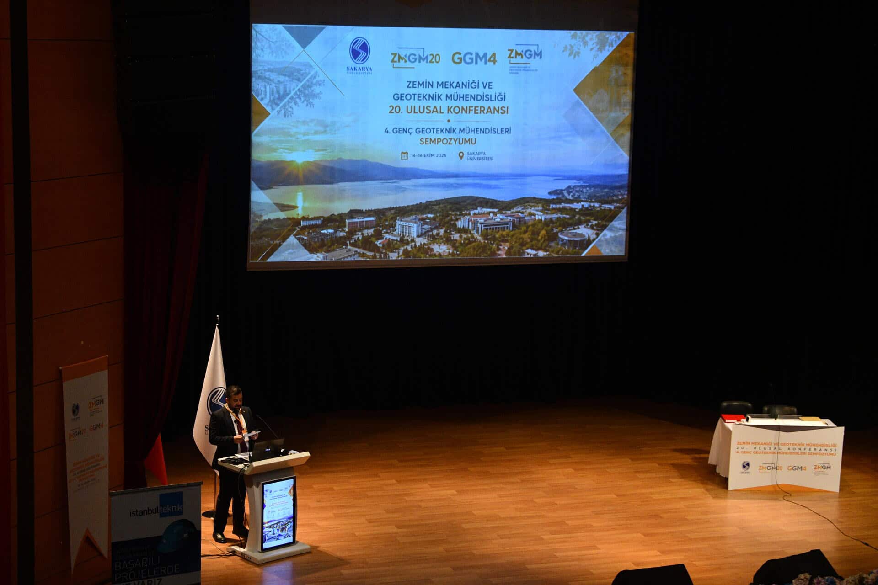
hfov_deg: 30.5
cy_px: 292
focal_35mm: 66
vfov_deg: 20.6
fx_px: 1610
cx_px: 439
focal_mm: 44
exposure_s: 1/125
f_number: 4.5
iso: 2000
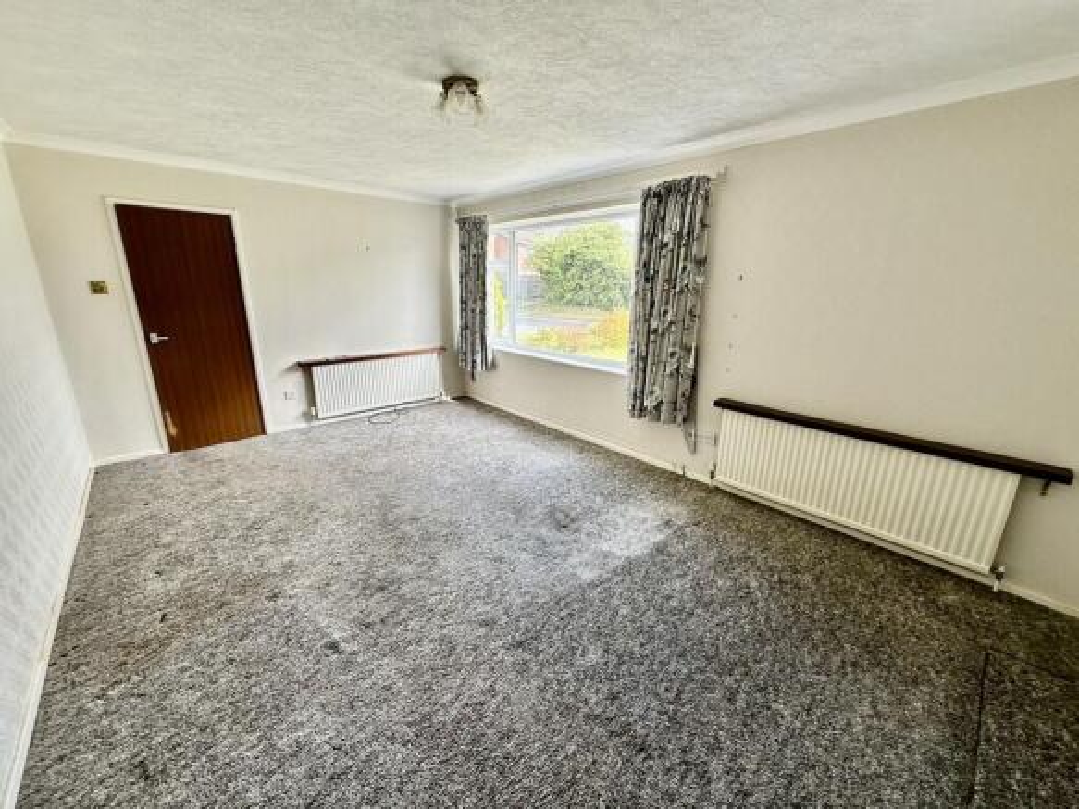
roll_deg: -0.8
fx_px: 436
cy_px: 404
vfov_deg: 85.7
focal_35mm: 14
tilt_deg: -16.0
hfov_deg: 102.1
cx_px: 540
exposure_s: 1/99
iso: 40
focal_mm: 2.22
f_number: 2.2
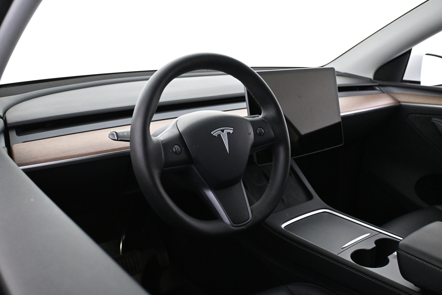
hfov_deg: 57.2
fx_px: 405
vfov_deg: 40.0
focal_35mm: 33
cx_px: 221
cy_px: 148
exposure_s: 1/50
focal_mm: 22
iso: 4000
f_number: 4
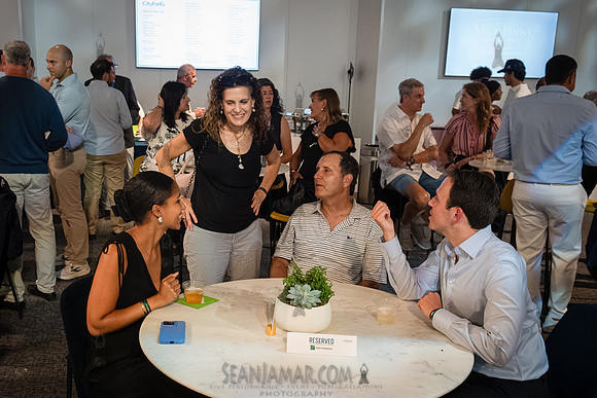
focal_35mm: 37
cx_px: 252
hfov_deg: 51.5
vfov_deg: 35.8
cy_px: 210
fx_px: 616
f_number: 5.6
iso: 8000
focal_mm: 24
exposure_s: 1/200
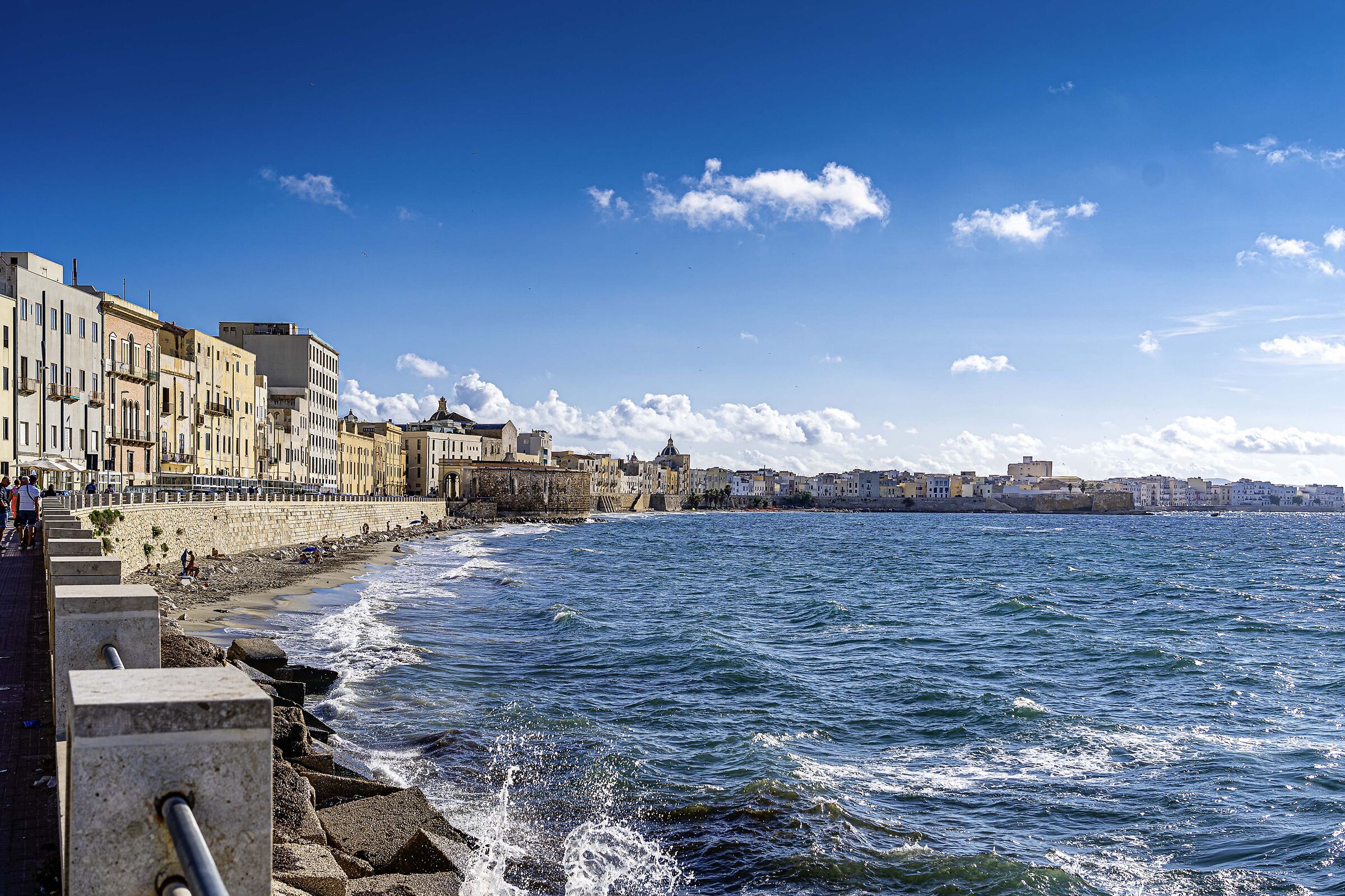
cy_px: 448
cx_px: 672
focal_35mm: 36
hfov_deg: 53.1
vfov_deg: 36.9
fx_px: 1345
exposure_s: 1/1000
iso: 100
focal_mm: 36
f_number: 5.6
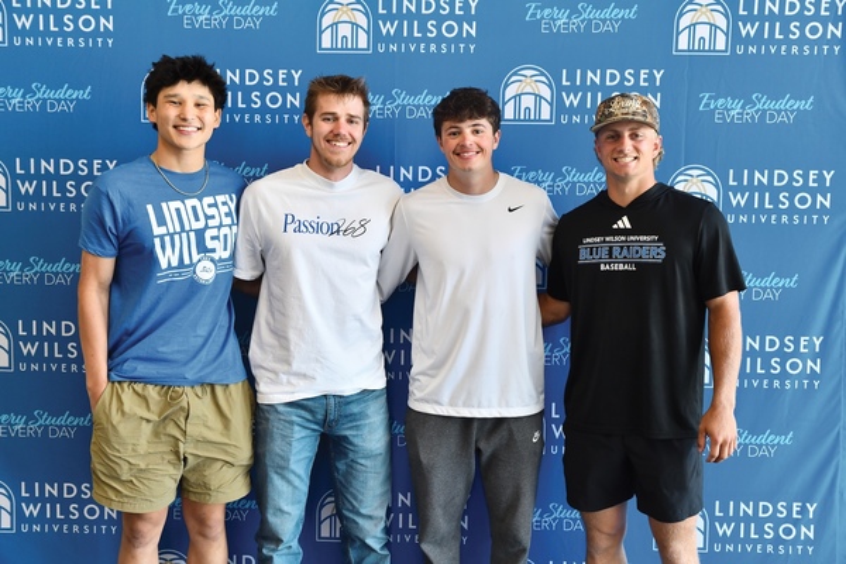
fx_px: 1057
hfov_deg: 43.6
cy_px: 282
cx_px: 423
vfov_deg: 29.9
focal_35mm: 45
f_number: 4
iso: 1250
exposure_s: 1/160
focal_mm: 45
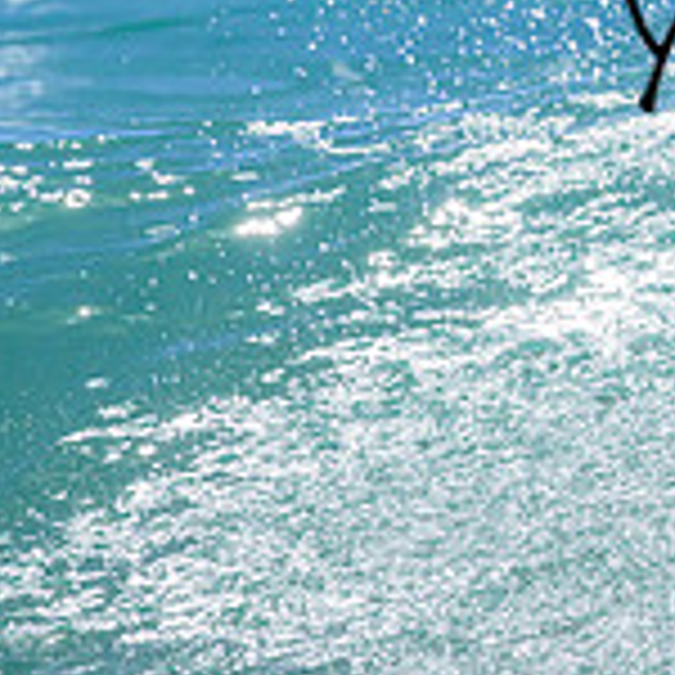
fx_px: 43395
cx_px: 1079
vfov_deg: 0.9
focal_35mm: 1967
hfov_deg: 0.9
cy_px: -168
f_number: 11
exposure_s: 1/2000
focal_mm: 500
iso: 500
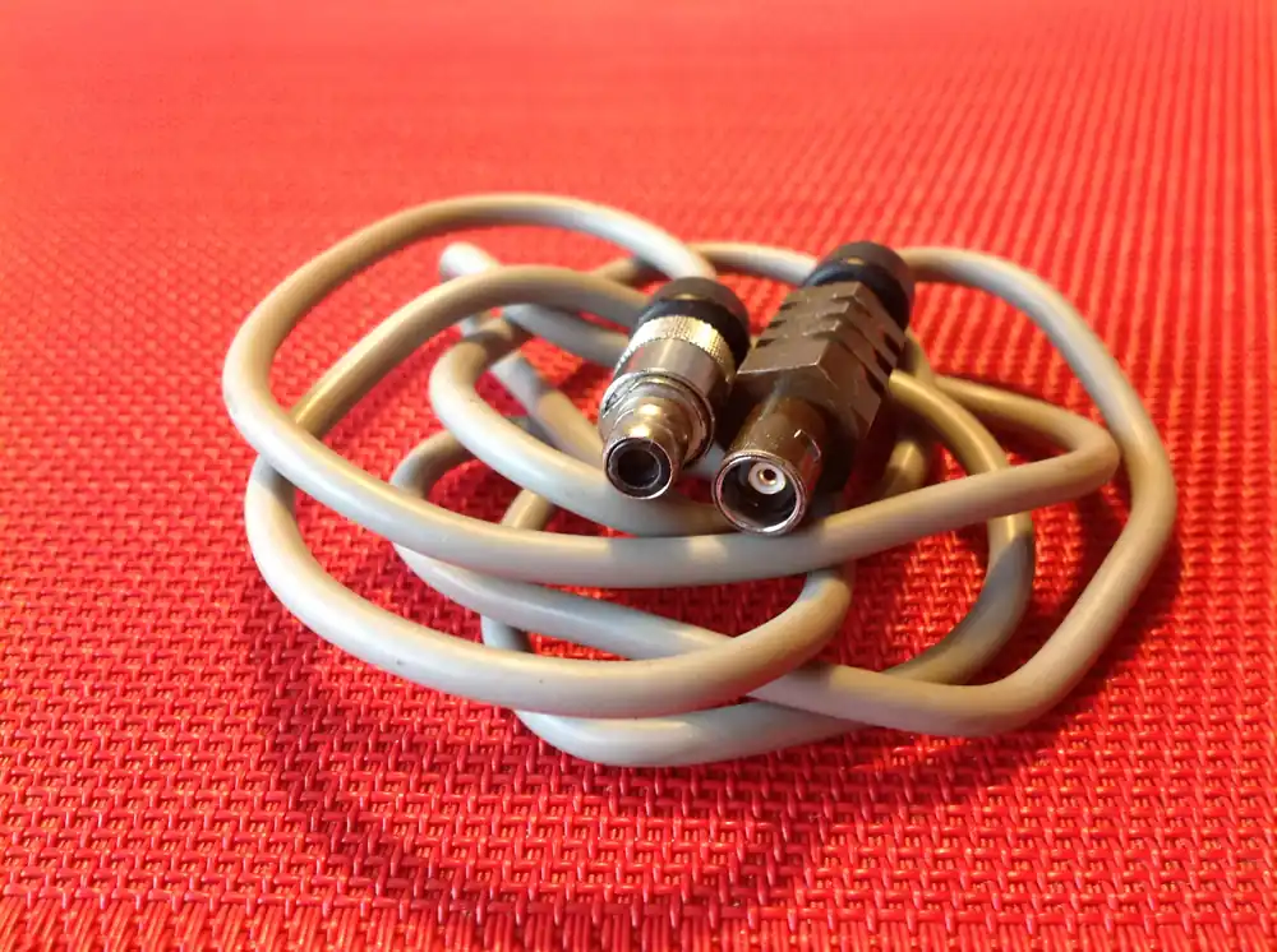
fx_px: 1289
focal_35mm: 35
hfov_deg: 52.7
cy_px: 476
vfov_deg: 40.6
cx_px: 638
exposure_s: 1/15
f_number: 2.4
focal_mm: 4.28
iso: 125
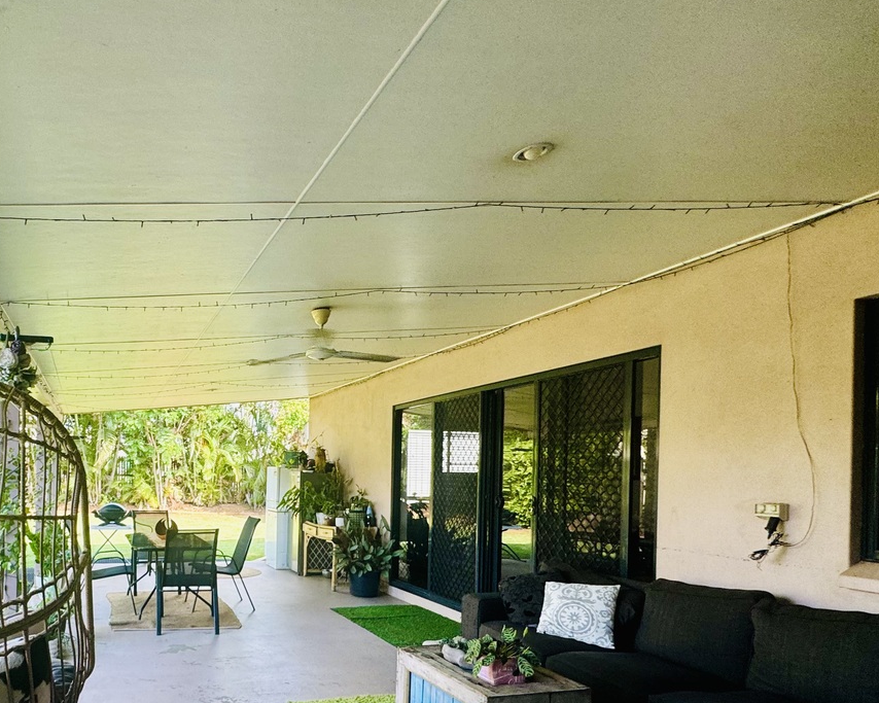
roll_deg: -2.3
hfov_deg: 66.0
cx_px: 221
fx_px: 624
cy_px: 483
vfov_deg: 57.1
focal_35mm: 24
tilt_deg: +0.0
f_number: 2.2
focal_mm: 2.22
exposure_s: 1/99
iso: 64
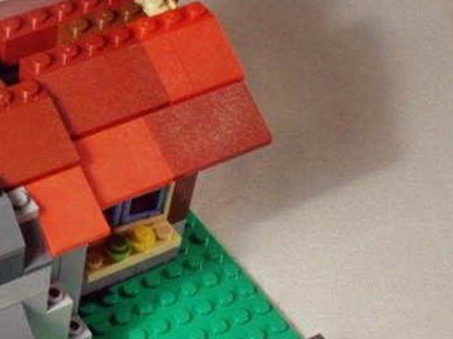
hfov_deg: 20.5
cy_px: 311
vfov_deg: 15.8
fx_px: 1203
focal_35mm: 92
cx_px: -15
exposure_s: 1/30
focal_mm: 6.61
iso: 125
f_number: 3.9
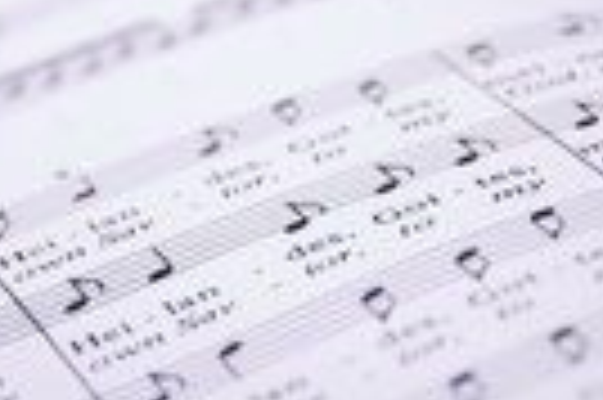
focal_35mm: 315
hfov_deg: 6.5
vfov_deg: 4.4
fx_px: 5270
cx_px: 412
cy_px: 144
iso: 100
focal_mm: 66
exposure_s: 1/200
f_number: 5.3
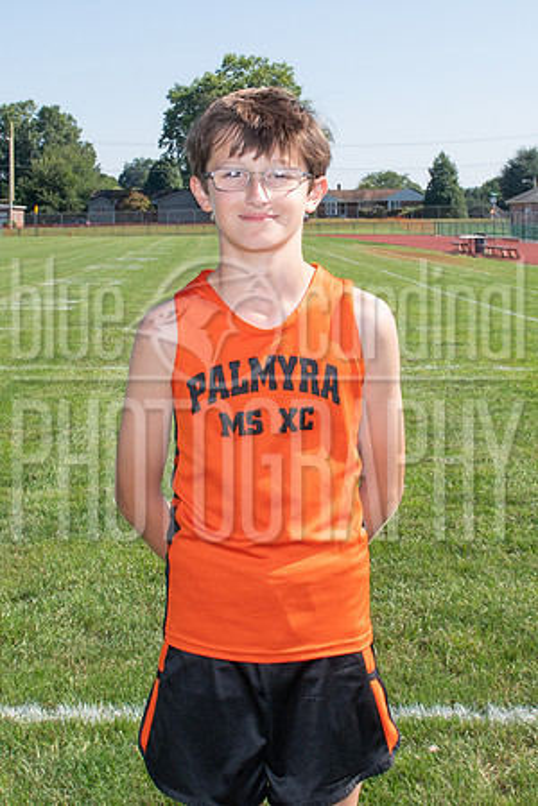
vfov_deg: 31.6
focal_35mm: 63
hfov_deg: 21.5
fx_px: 1417
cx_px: 275
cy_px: 299
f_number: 8
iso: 160
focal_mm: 24
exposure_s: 1/250
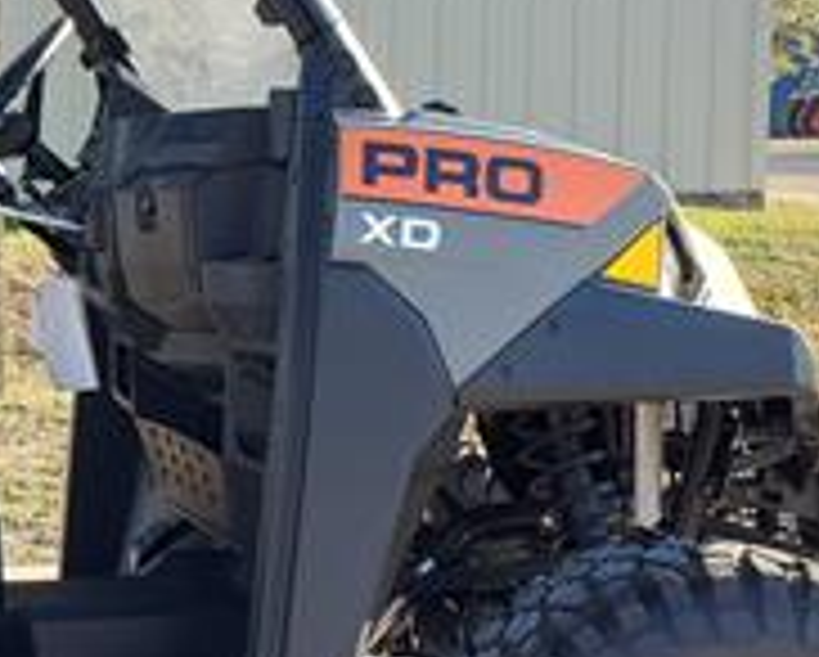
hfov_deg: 19.3
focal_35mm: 89
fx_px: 2160
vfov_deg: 17.3
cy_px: 400
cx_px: -328
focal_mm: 4.3
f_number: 2.4
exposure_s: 1/443
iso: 50
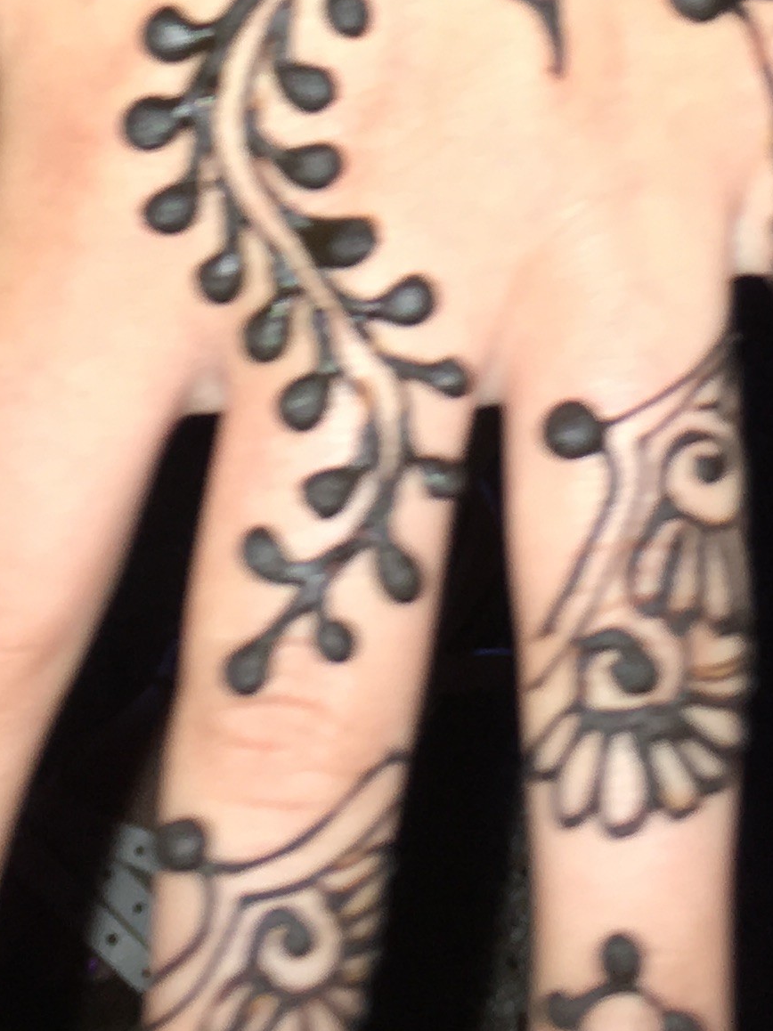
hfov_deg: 14.6
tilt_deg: -50.7
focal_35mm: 101
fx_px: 3008
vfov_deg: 18.4
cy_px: -207
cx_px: 411
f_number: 2.2
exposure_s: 1/19
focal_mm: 4.15
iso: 25
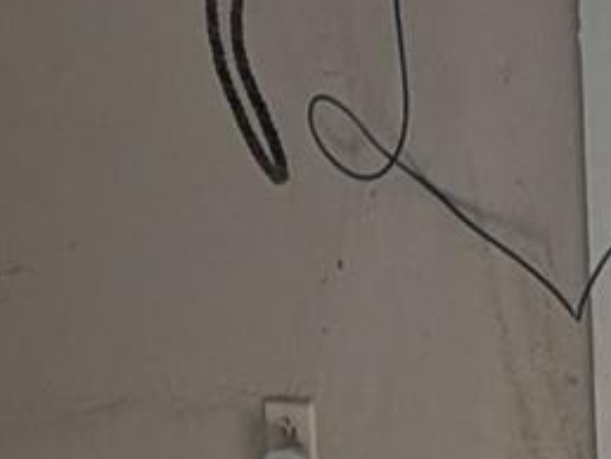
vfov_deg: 7.0
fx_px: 3781
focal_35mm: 214
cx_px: 76
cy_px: 185
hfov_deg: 9.2
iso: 43
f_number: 1.73
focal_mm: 4.38
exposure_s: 1/120
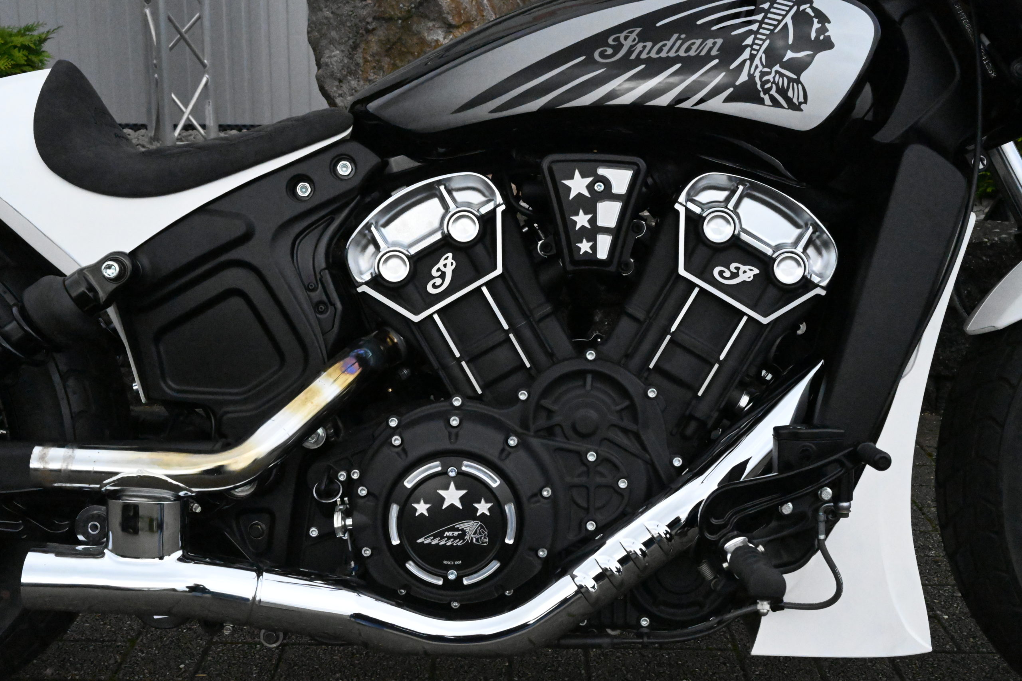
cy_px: 340
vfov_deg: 31.9
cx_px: 511
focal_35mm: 42
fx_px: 1192
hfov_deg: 46.4
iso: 25600
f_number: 16
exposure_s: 1/8000
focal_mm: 42
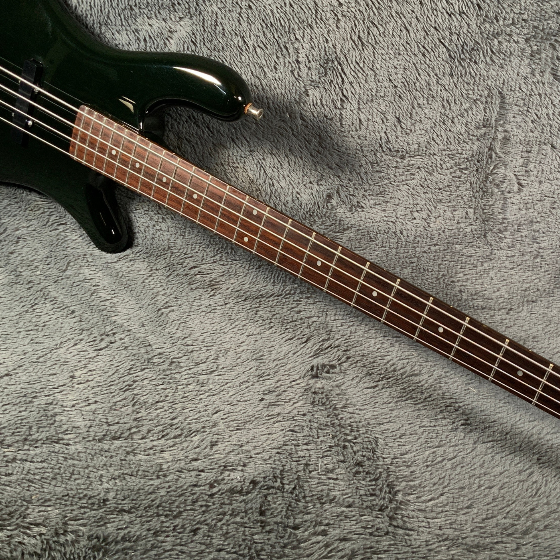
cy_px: 228
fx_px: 860
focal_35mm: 47
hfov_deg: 35.6
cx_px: 386
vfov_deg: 35.9
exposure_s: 1/104
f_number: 1.8
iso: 64
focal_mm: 3
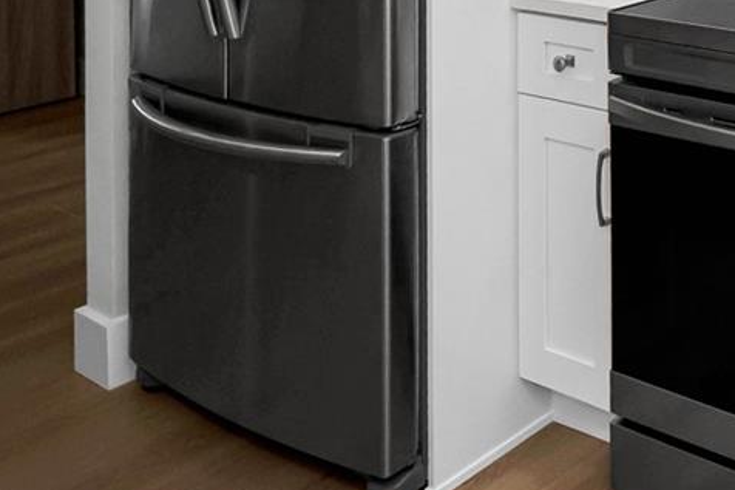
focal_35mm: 47
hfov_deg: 30.1
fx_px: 959
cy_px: -174
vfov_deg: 24.4
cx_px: 1024
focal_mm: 14
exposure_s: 1/125
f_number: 7.1
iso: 320
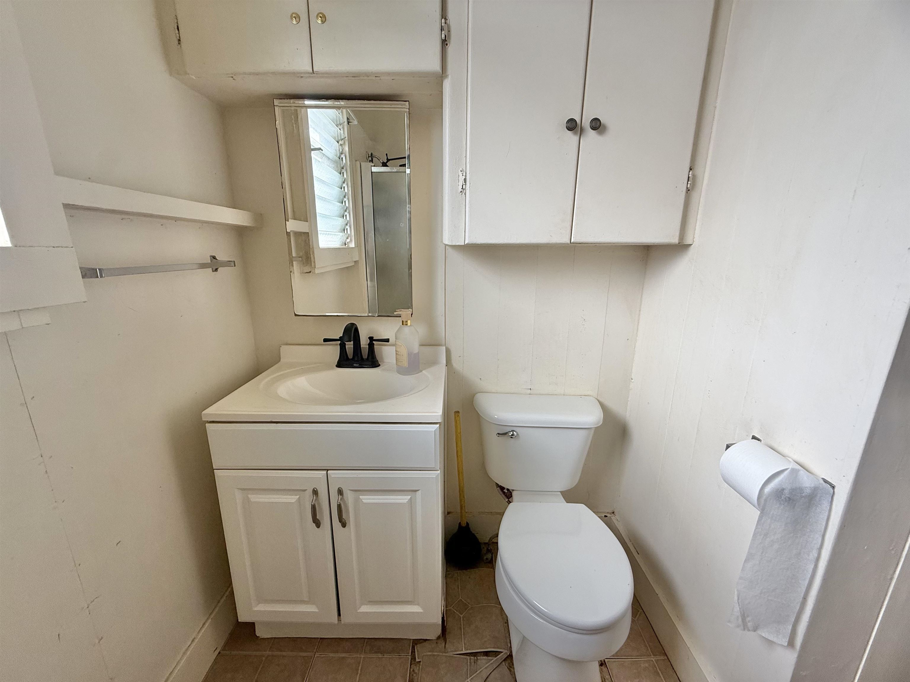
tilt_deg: -13.0
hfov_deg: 102.1
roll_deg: +0.1
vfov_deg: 85.7
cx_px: 455
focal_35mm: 14
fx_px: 368
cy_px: 341
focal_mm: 2.22
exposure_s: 1/99
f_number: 2.2
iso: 100
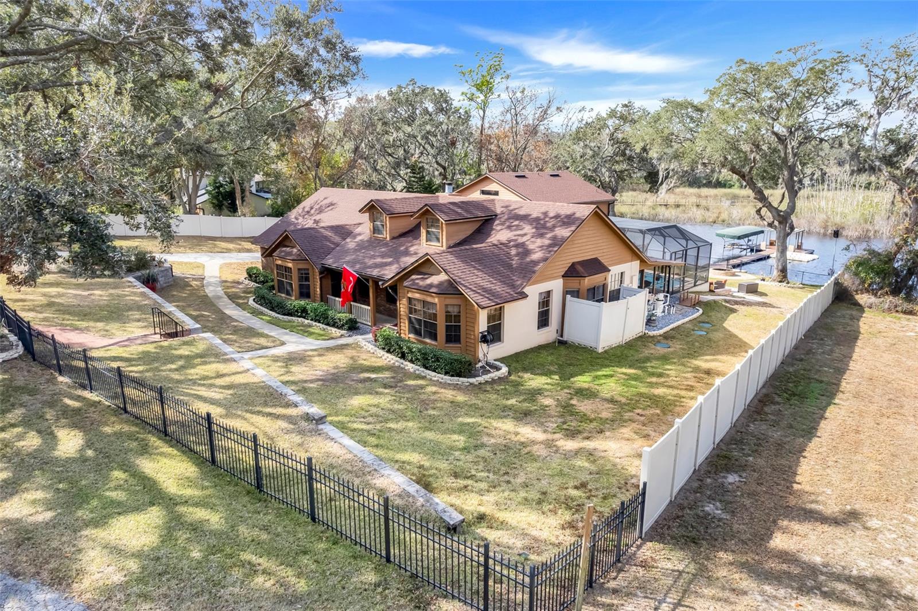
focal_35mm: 22
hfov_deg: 78.6
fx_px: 561
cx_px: 459
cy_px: 306
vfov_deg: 57.2
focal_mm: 8.38
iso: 110
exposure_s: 1/100
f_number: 2.8
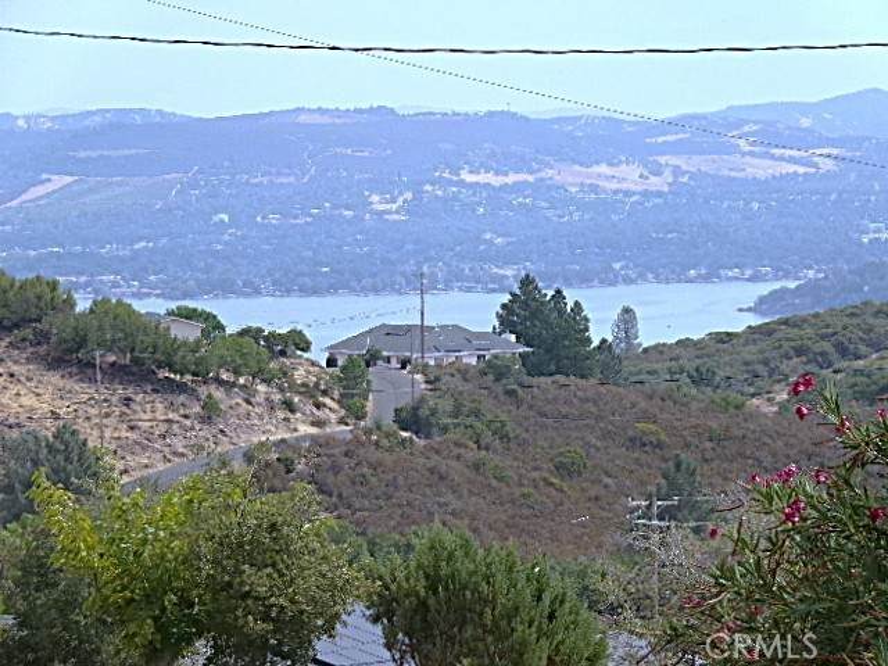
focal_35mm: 175
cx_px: 444
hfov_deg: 11.3
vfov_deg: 8.5
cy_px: 333
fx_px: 4489
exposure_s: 1/300
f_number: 5.3
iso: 100
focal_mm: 31.3
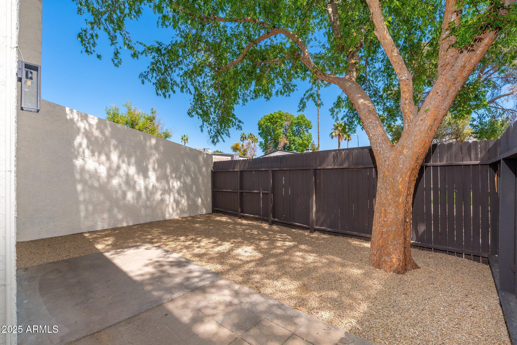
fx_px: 237
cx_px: 258
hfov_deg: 95.0
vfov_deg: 72.0
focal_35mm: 16
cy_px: 172
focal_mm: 16.5
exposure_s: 1/750
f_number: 8
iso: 250
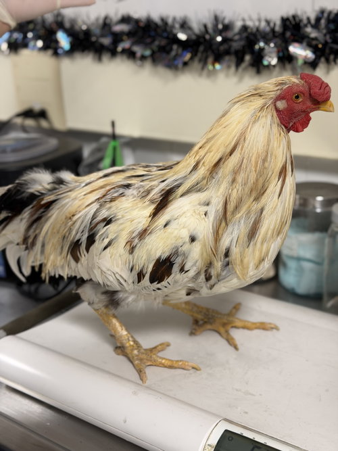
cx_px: 169
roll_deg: +3.5
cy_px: 226
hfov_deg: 30.3
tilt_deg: -19.6
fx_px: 625
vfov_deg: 39.7
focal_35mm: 48
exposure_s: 1/60
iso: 160
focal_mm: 6.76
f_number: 1.78
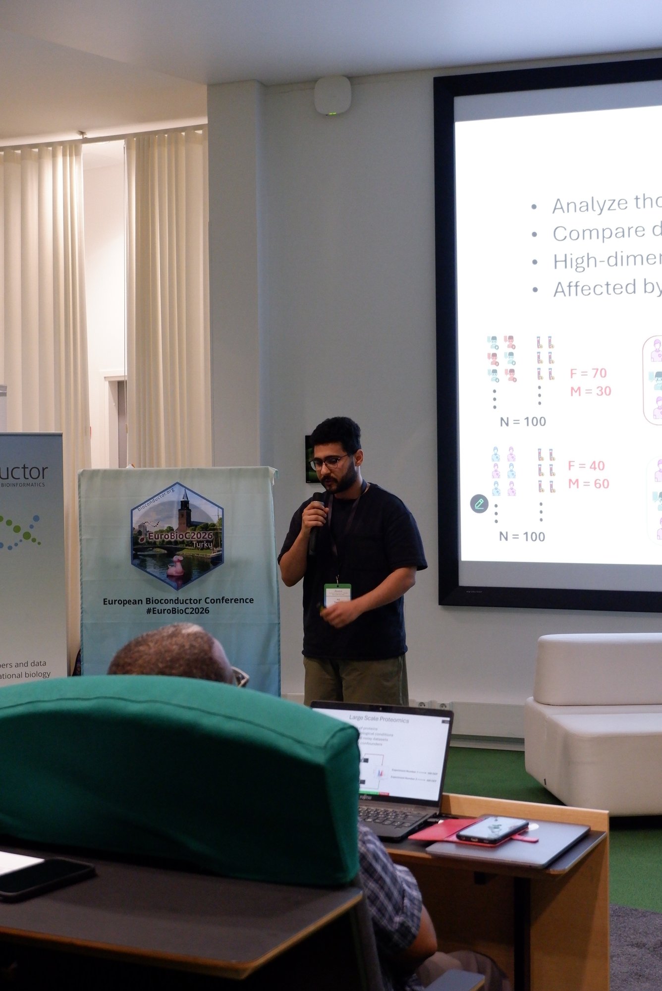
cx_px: 331
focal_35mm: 51
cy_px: 496
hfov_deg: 26.5
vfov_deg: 38.9
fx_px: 1405
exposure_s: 1/160
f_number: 5
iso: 3200
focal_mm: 34.3
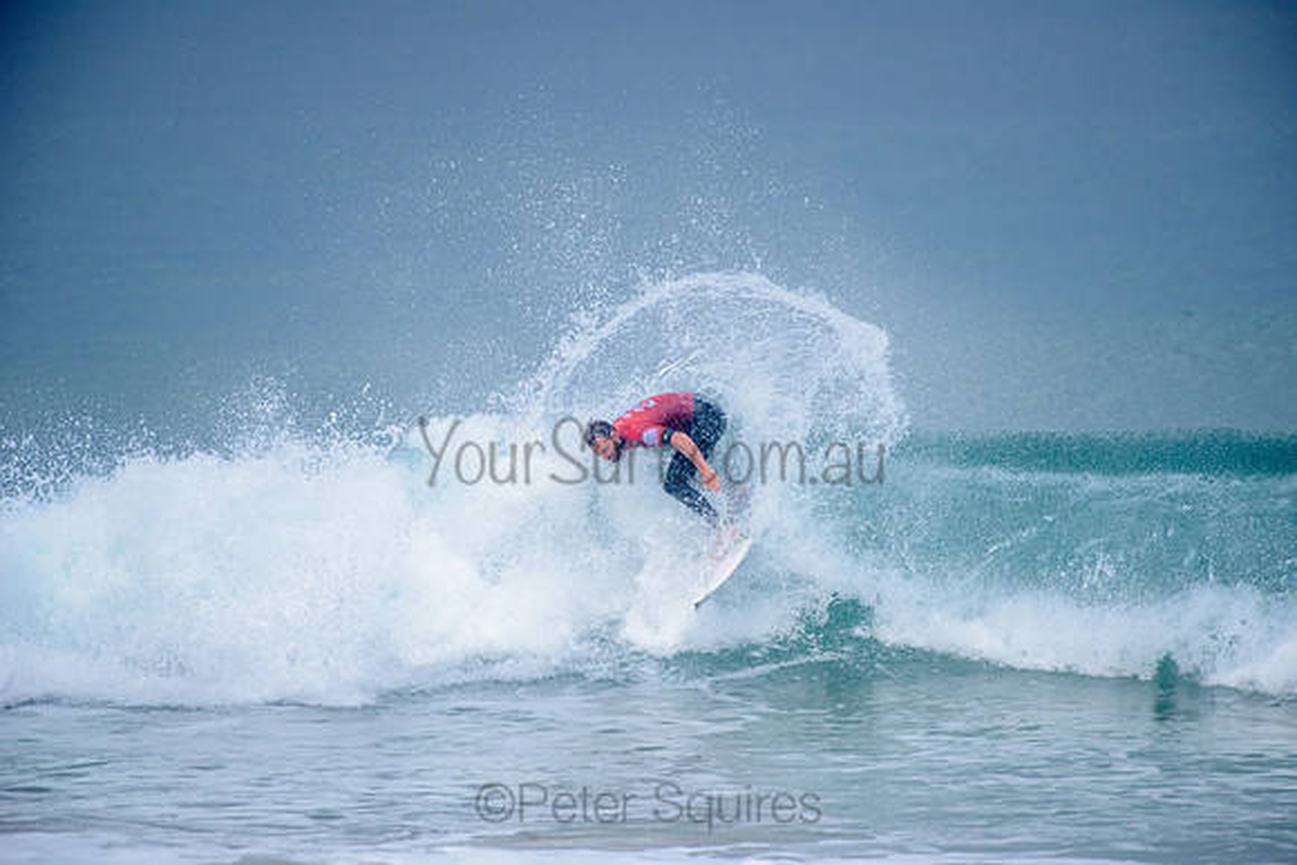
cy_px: 432
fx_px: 18017
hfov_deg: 4.1
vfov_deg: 2.8
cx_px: 648
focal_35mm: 500
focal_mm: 500
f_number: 5.6
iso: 220
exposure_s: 1/2000
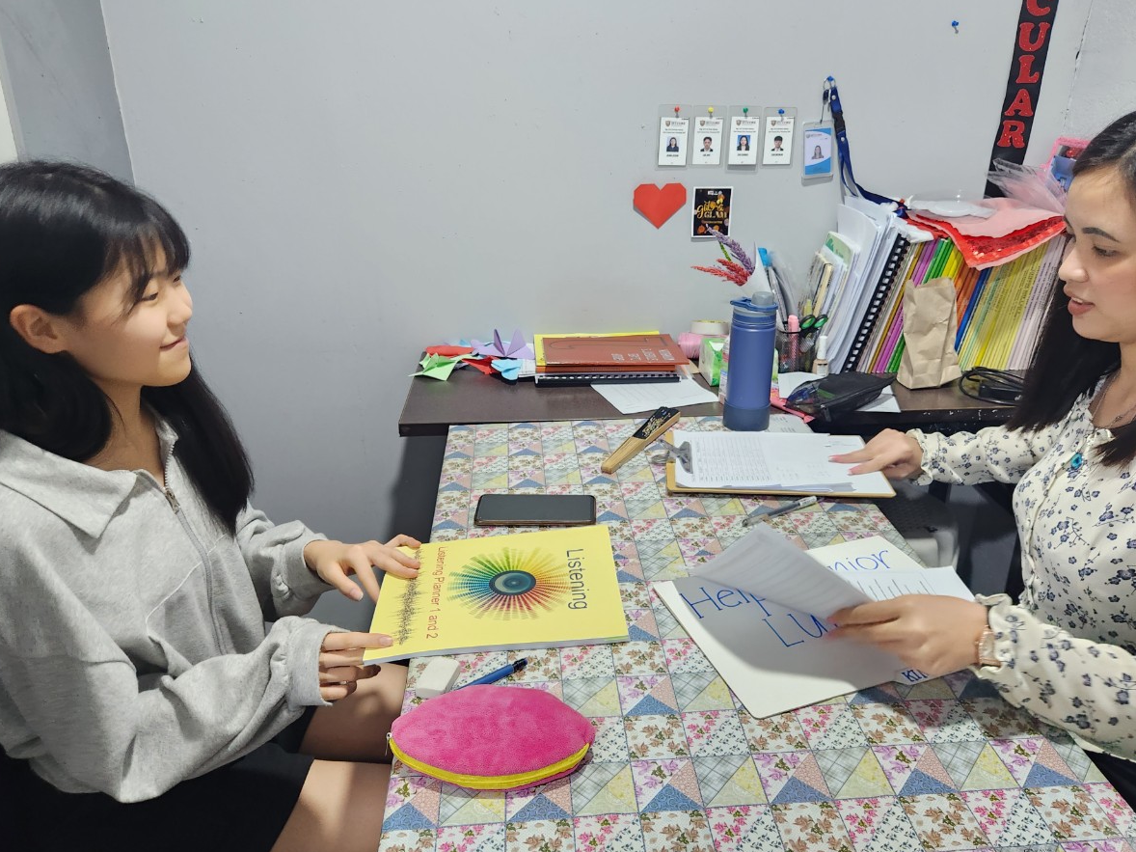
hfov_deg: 69.4
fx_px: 820
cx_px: 597
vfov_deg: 54.8
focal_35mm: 25
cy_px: 409
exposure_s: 1/40
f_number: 1.8
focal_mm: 5.4
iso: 500
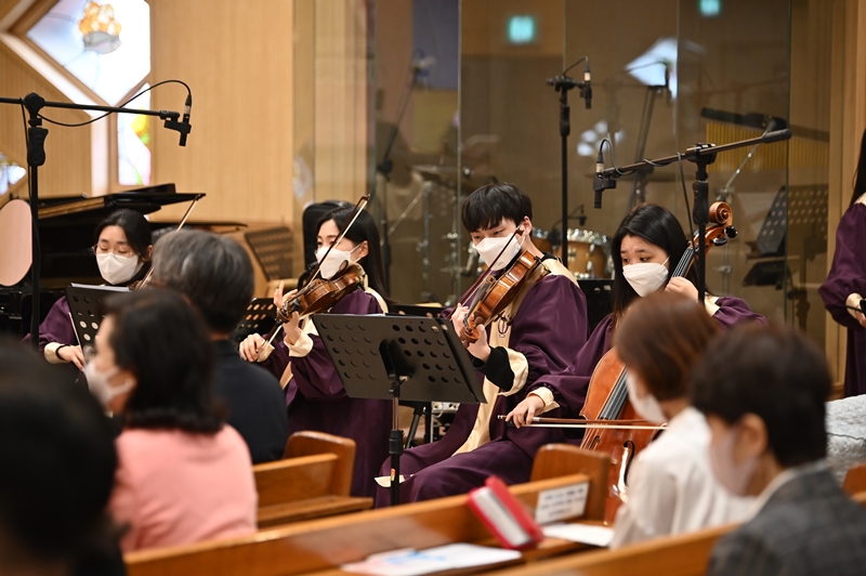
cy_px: 288
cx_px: 433
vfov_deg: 10.5
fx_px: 3125
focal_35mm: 130
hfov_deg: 15.8
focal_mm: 130
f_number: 2.8
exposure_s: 1/200
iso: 1250
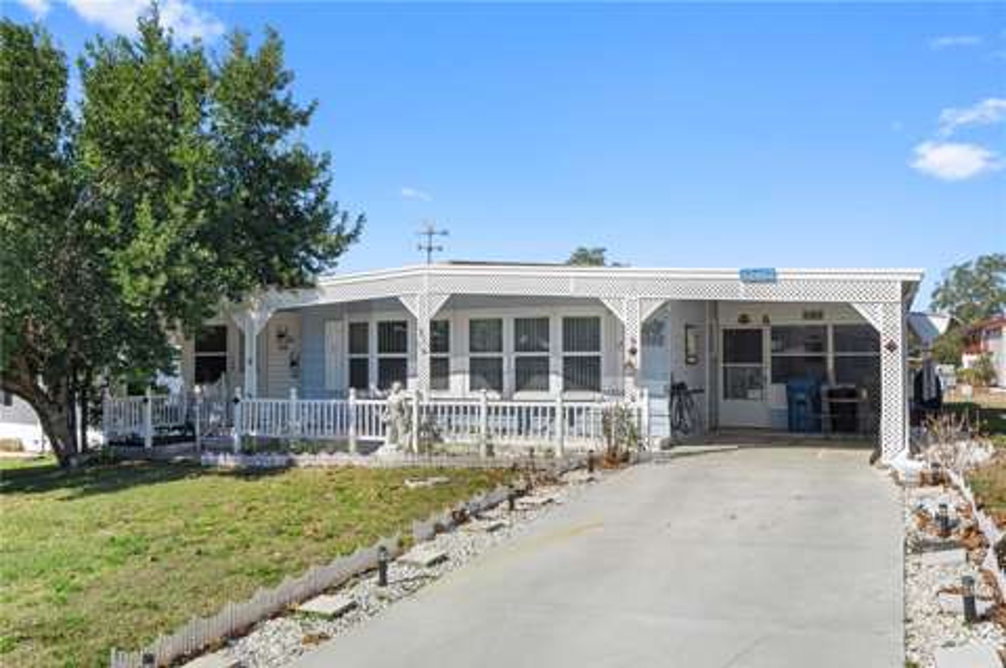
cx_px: 503
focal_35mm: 30
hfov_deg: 62.0
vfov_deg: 43.5
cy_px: 334
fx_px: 837
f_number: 8
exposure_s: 1/500
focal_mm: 20
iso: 320
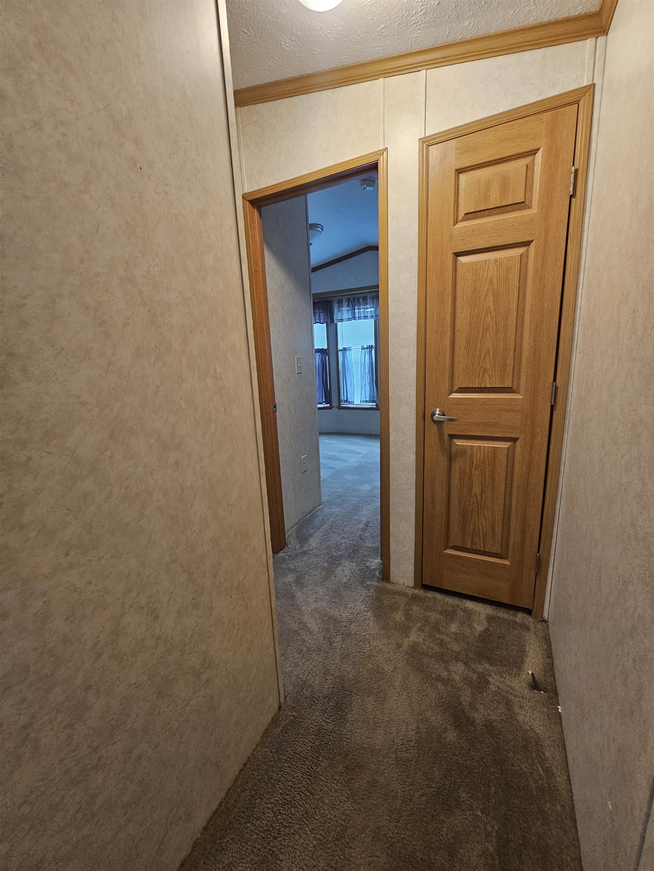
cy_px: 436
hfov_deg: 89.9
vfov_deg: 106.2
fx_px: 327
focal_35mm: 13
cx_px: 327
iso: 400
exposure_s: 1/60
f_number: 2.2
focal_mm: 2.2
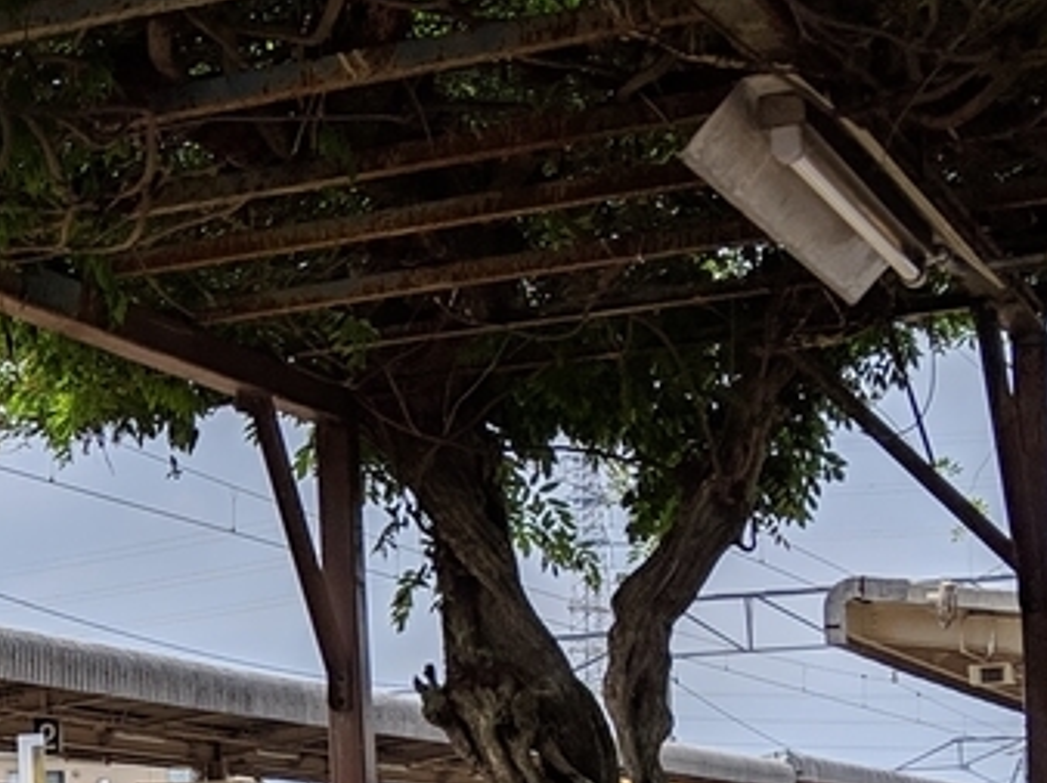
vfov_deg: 15.2
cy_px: 693
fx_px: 2902
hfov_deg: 19.4
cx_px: -161
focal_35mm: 96
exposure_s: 1/3906
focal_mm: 4.44
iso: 57
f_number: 1.8
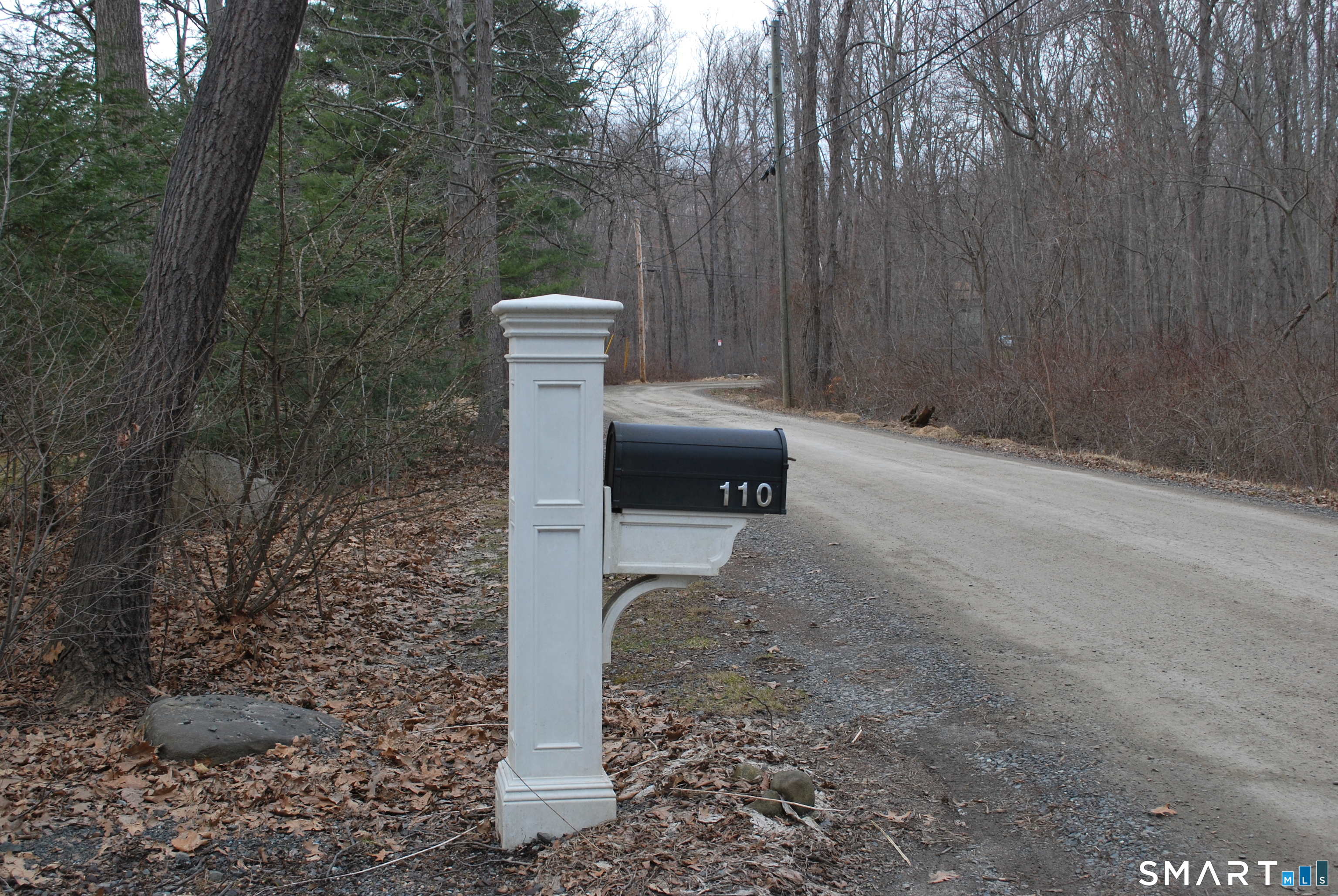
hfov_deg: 49.5
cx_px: 669
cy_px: 448
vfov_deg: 34.3
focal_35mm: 39
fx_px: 1451
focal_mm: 26
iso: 180
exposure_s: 1/125
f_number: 5.6
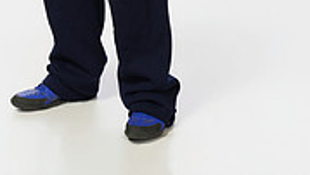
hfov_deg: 13.1
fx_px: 1341
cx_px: 71
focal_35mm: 163
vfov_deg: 7.1
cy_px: -213
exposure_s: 1/250
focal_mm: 62
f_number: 8
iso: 800
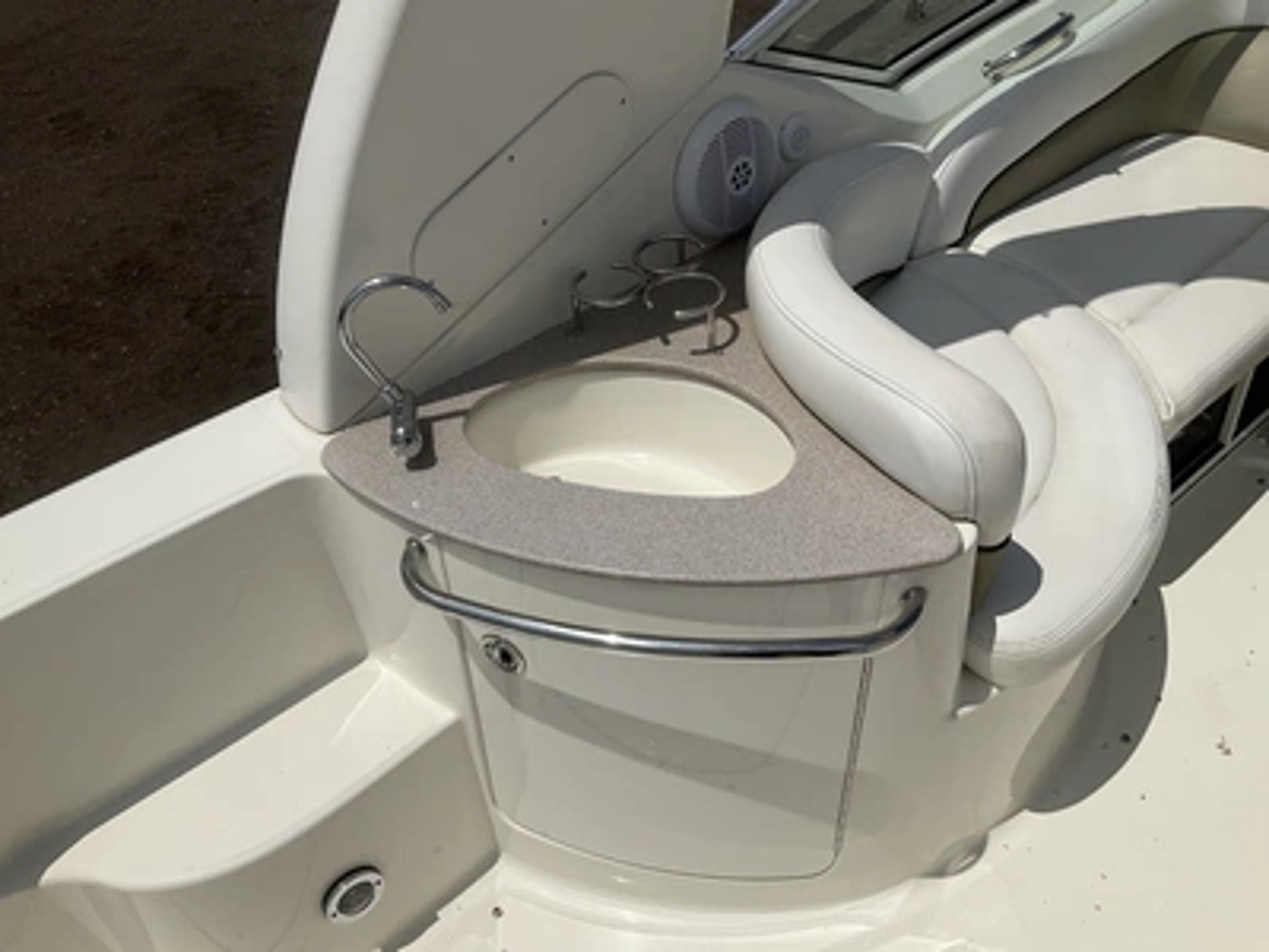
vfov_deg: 48.2
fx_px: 1063
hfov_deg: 61.7
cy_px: 476
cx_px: 634
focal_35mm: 29
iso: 25
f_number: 1.8
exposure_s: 1/12658
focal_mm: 3
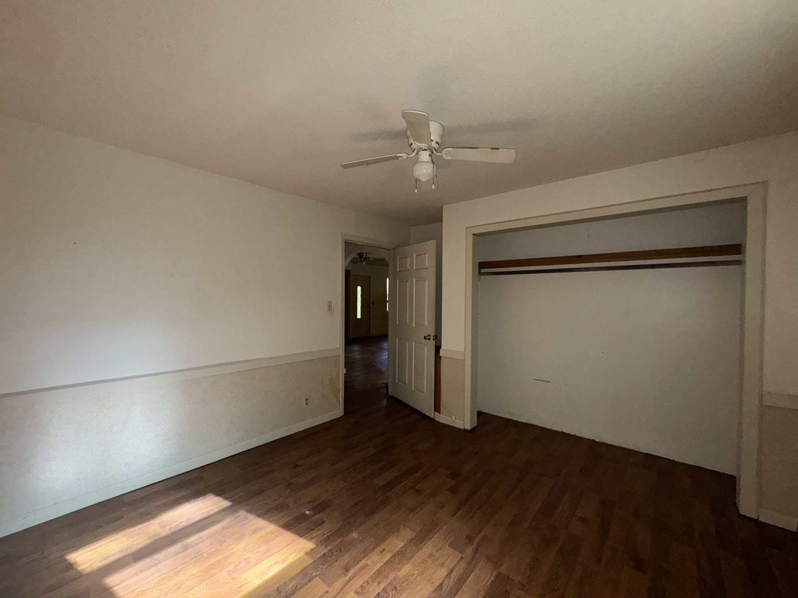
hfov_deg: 102.1
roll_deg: -0.2
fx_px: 323
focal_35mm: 14
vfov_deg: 85.7
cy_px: 299
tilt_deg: -1.4
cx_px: 399
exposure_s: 1/60
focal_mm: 2.22
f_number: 2.2
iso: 250
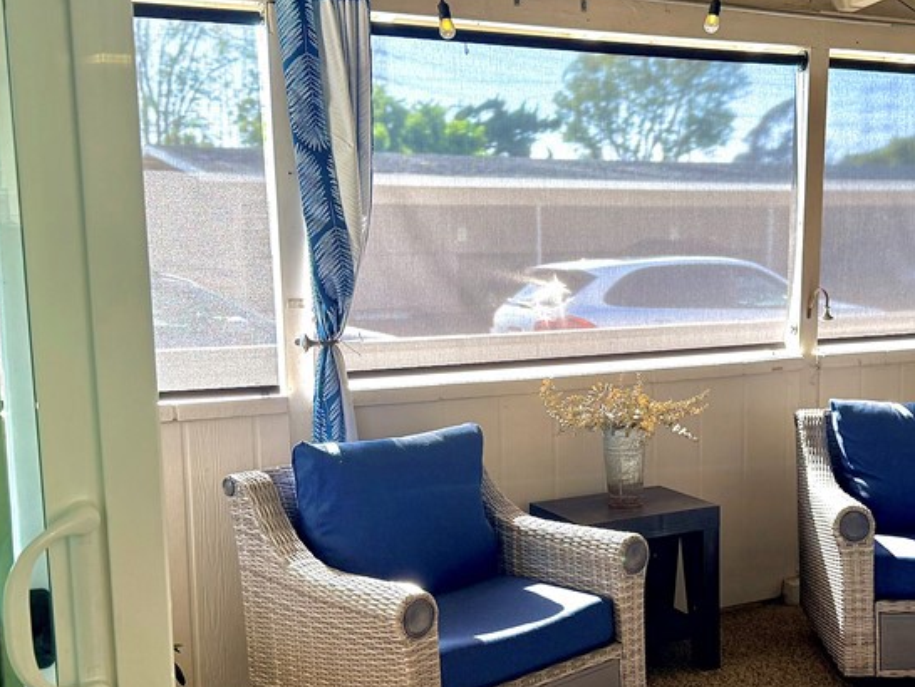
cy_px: 412
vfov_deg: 32.1
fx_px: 1190
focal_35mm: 45
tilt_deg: -8.8
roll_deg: +0.1
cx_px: 595
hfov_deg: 41.6
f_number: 1.78
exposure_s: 1/120
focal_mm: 6.76
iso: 125
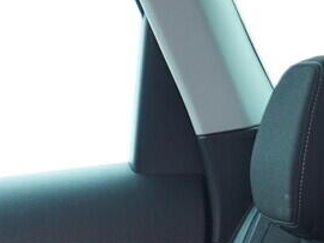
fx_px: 1721
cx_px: -103
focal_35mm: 184
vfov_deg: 7.7
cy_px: 515
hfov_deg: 10.5
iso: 500
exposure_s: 1/40
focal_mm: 24
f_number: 2.8
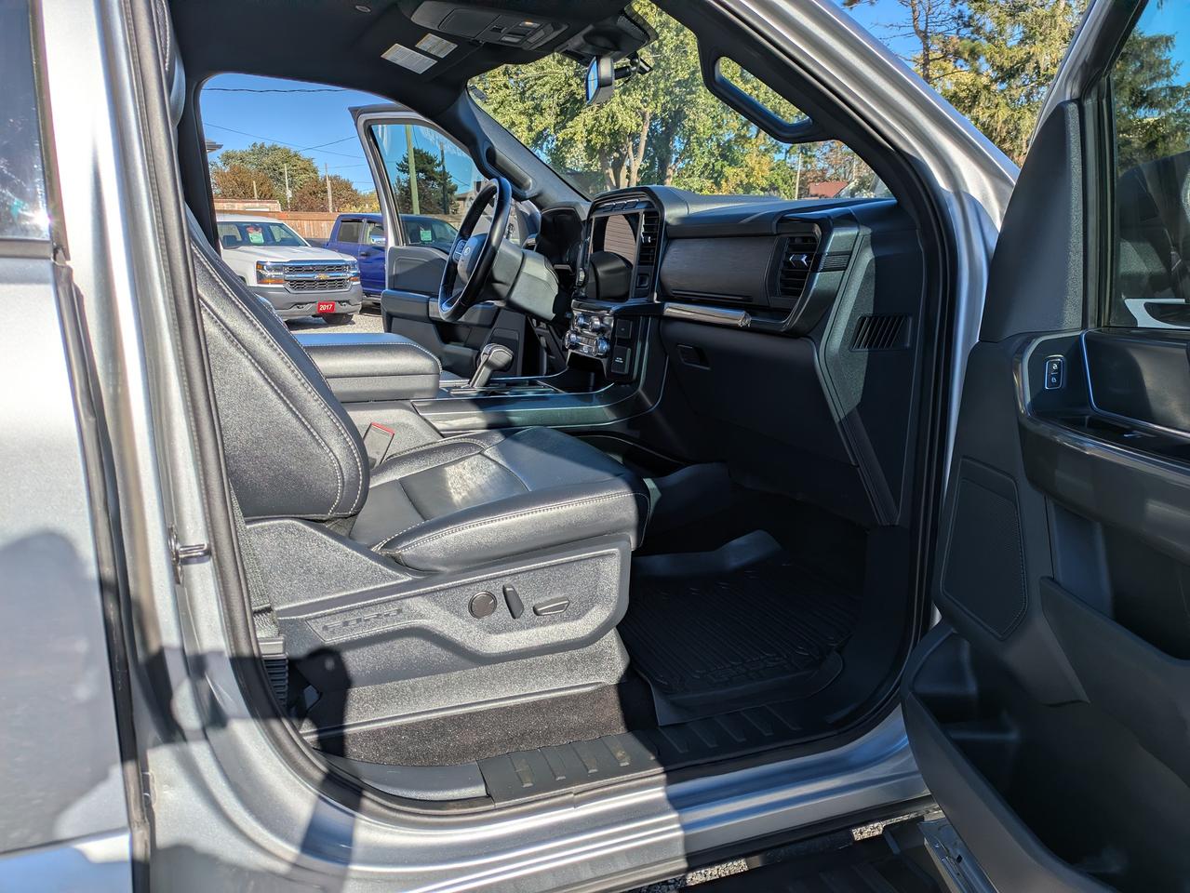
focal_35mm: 25
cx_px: 595
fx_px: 860
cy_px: 446
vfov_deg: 54.9
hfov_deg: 69.4
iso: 40
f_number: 1.89
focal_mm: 5.43
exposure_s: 1/2538
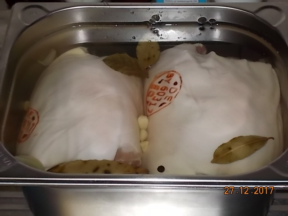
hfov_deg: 22.8
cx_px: 144
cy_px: 108
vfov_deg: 17.2
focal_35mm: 86
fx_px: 716
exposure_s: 1/60
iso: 200
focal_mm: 15.4
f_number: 6.3
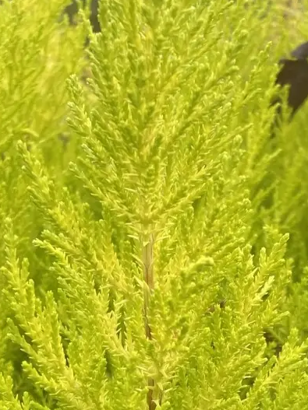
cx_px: 167
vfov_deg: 26.6
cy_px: 358
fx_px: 843
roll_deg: -0.3
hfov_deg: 20.7
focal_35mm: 71
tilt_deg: -21.8
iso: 32
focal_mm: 4.2
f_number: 1.6
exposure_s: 1/206
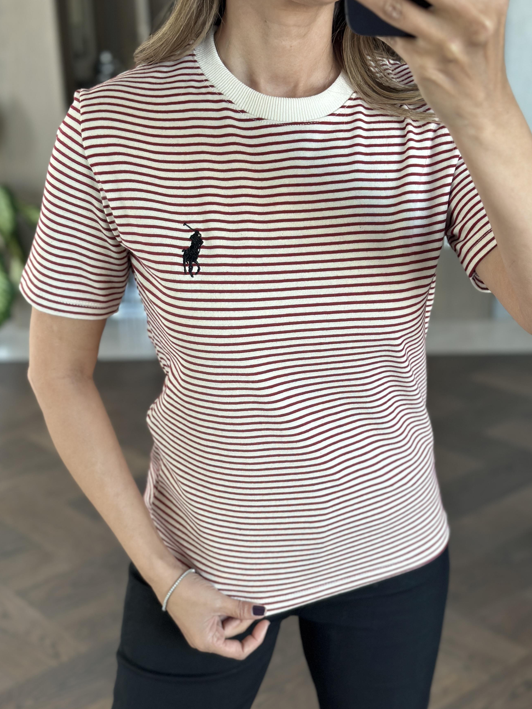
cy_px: 406
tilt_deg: -28.6
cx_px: 283
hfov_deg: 26.1
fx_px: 1148
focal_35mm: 56
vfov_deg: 34.3
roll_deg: +2.2
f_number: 1.78
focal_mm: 6.86
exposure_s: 1/67
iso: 125
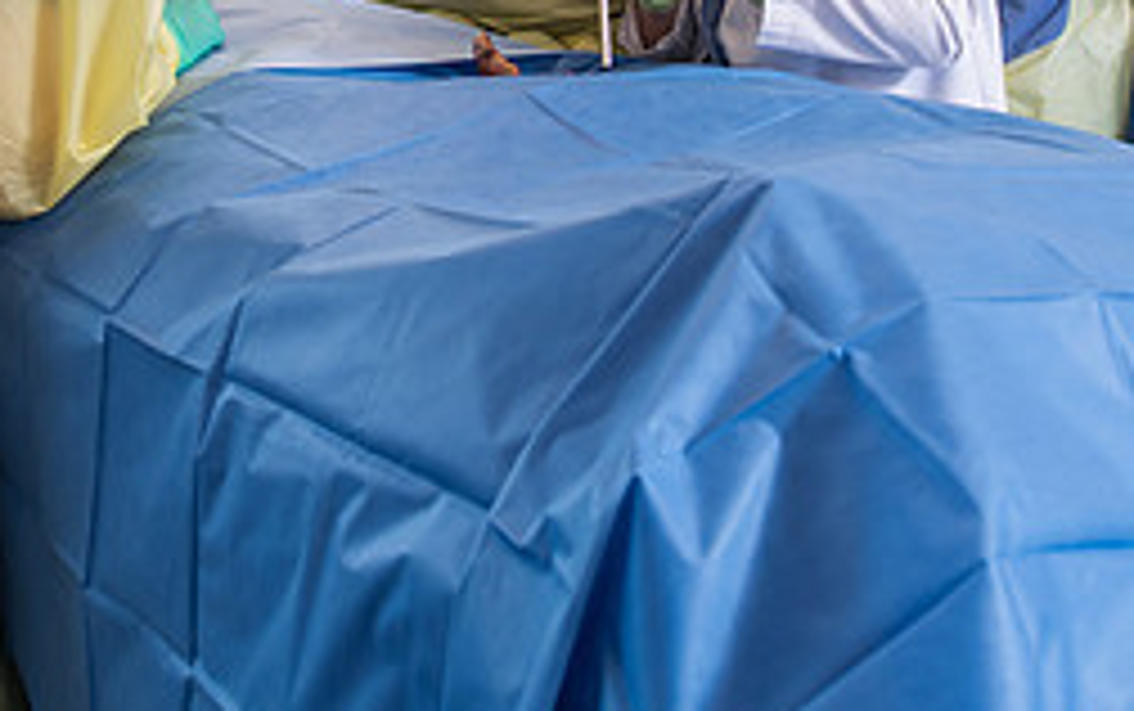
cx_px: 459
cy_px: -119
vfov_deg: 20.1
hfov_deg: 33.4
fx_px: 1887
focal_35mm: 61
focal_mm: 26
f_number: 4
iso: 500
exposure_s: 1/200
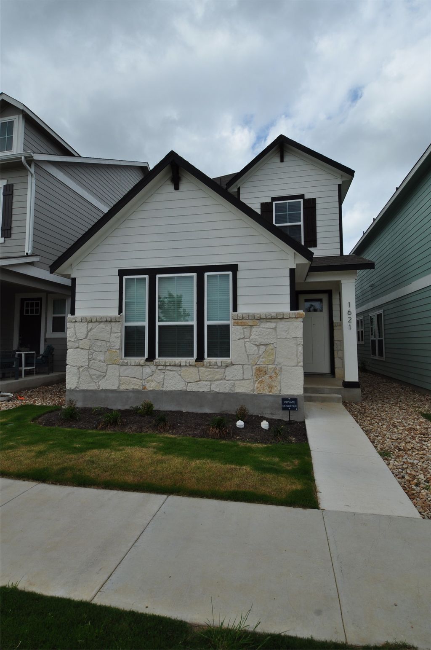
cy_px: 325
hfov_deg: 67.2
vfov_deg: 90.1
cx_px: 216
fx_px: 324
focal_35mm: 18
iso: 200
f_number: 11
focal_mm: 12
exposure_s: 1/500
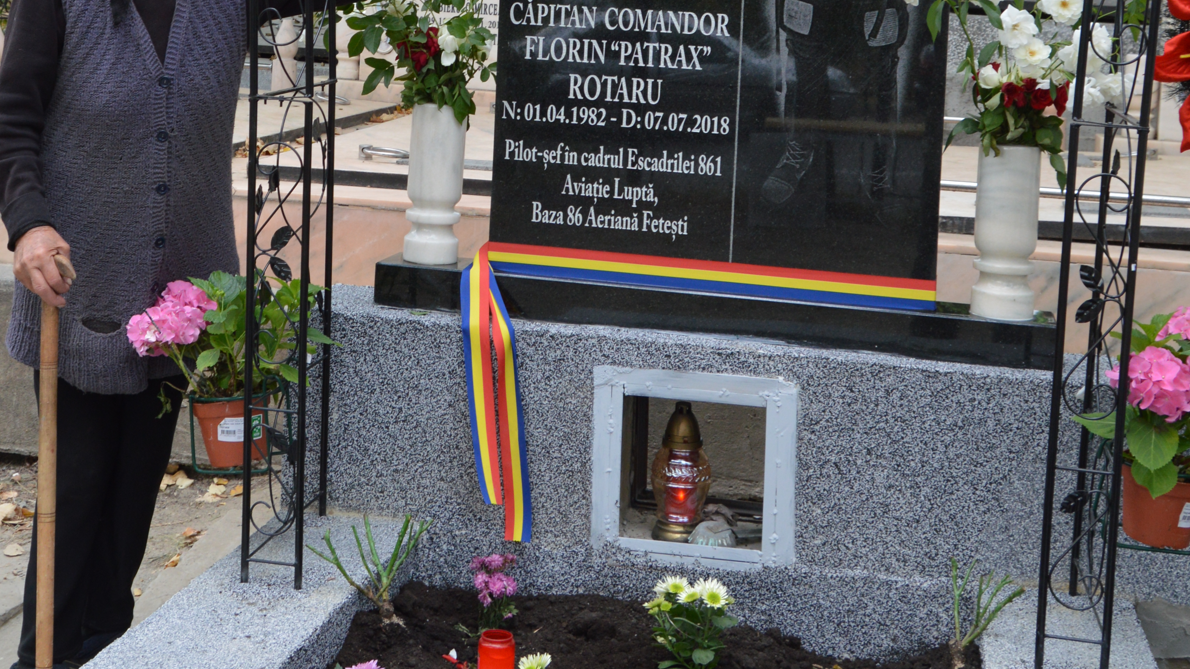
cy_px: -24
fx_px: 1670
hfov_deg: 39.1
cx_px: 509
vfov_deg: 21.7
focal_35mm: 53
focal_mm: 19
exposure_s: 1/125
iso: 360
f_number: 5.6
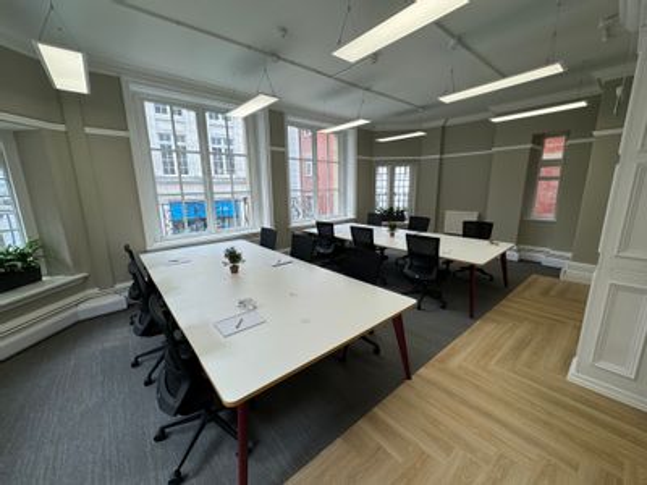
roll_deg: +2.5
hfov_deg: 102.1
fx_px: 262
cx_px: 324
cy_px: 242
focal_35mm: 14
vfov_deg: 85.7
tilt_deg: -13.2
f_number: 2.2
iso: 40
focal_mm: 2.22
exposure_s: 1/163
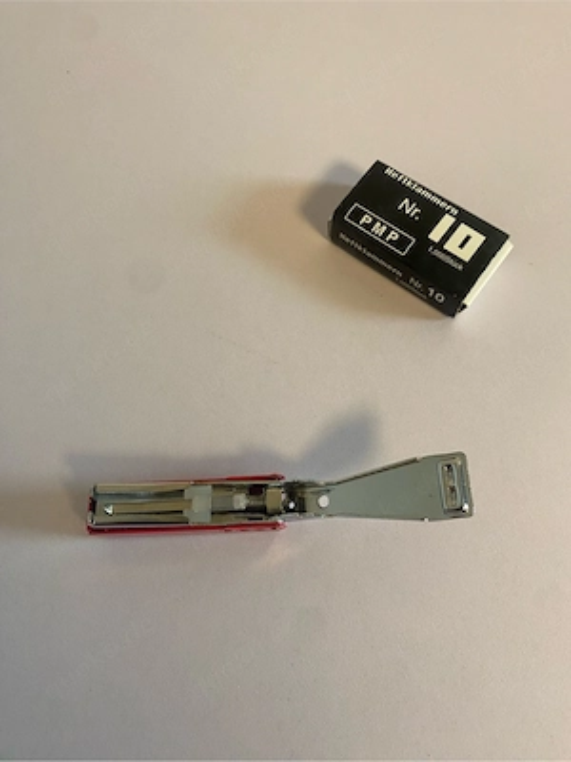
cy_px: 381
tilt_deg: -67.3
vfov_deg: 69.4
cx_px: 286
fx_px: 550
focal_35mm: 25
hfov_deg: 54.9
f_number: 1.8
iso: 160
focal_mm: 4.25
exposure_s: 1/50
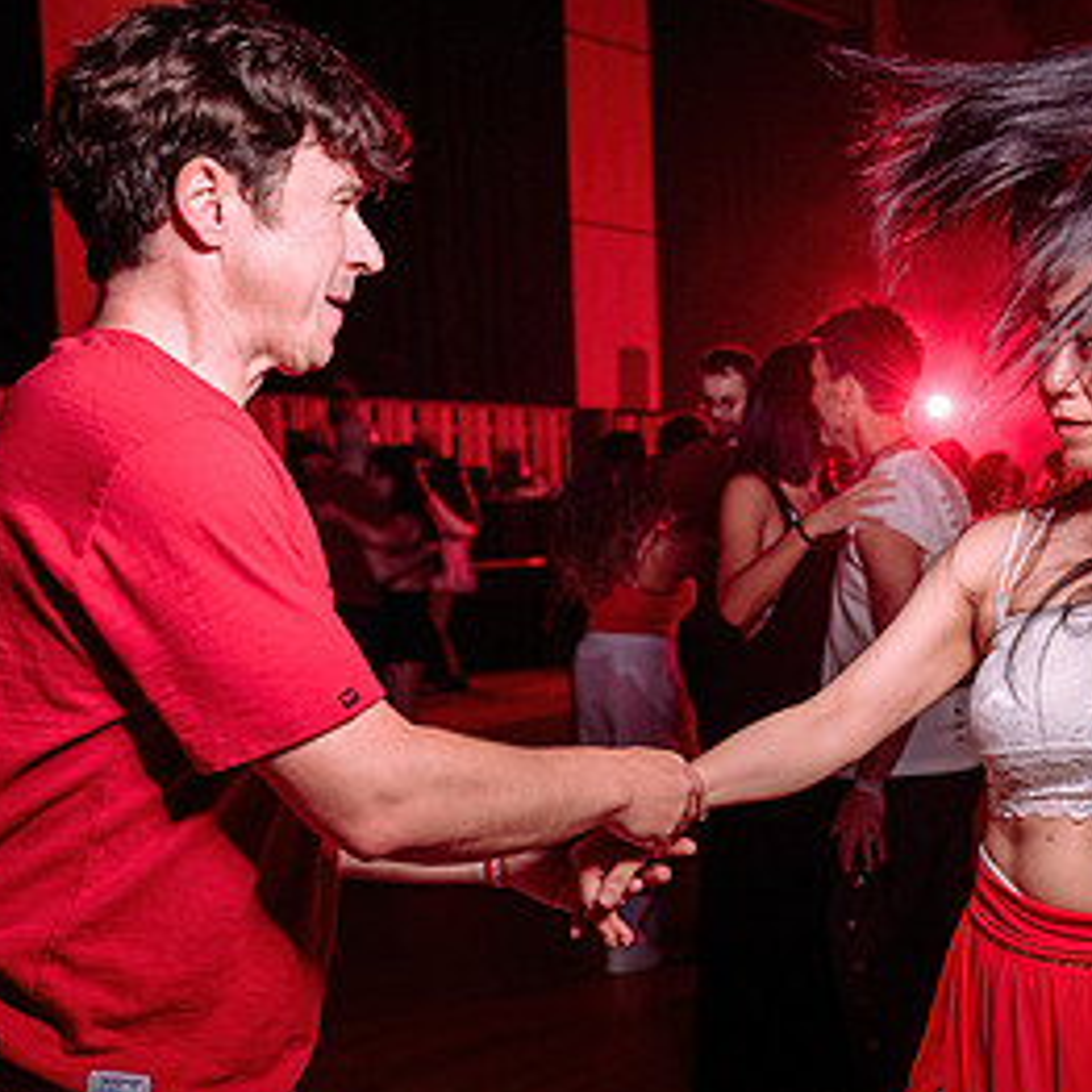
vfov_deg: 27.6
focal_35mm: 62
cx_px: 954
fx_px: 2213
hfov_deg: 26.9
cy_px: 684
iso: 1000
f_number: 2.8
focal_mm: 29
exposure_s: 1/60
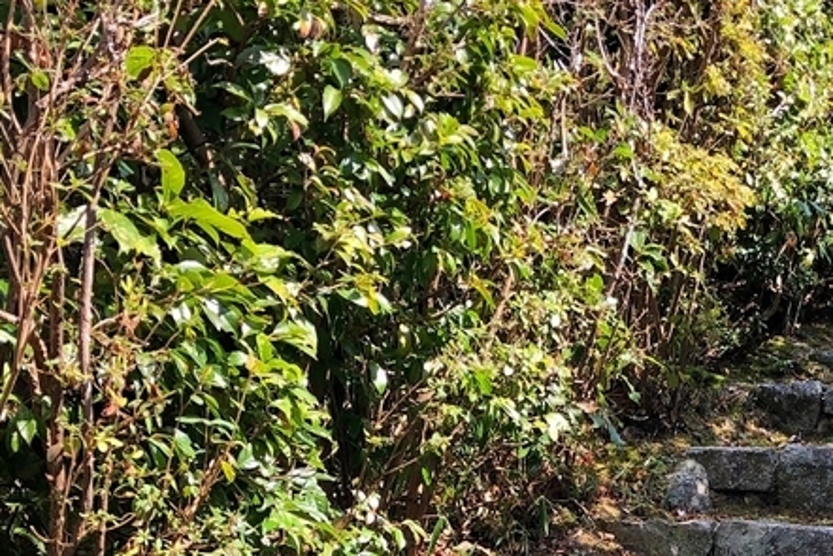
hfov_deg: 25.4
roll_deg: +0.4
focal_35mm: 79
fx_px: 1828
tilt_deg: -2.5
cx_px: 614
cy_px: 711
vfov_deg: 16.4
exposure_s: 1/195
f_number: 1.8
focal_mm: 3.99
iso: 20
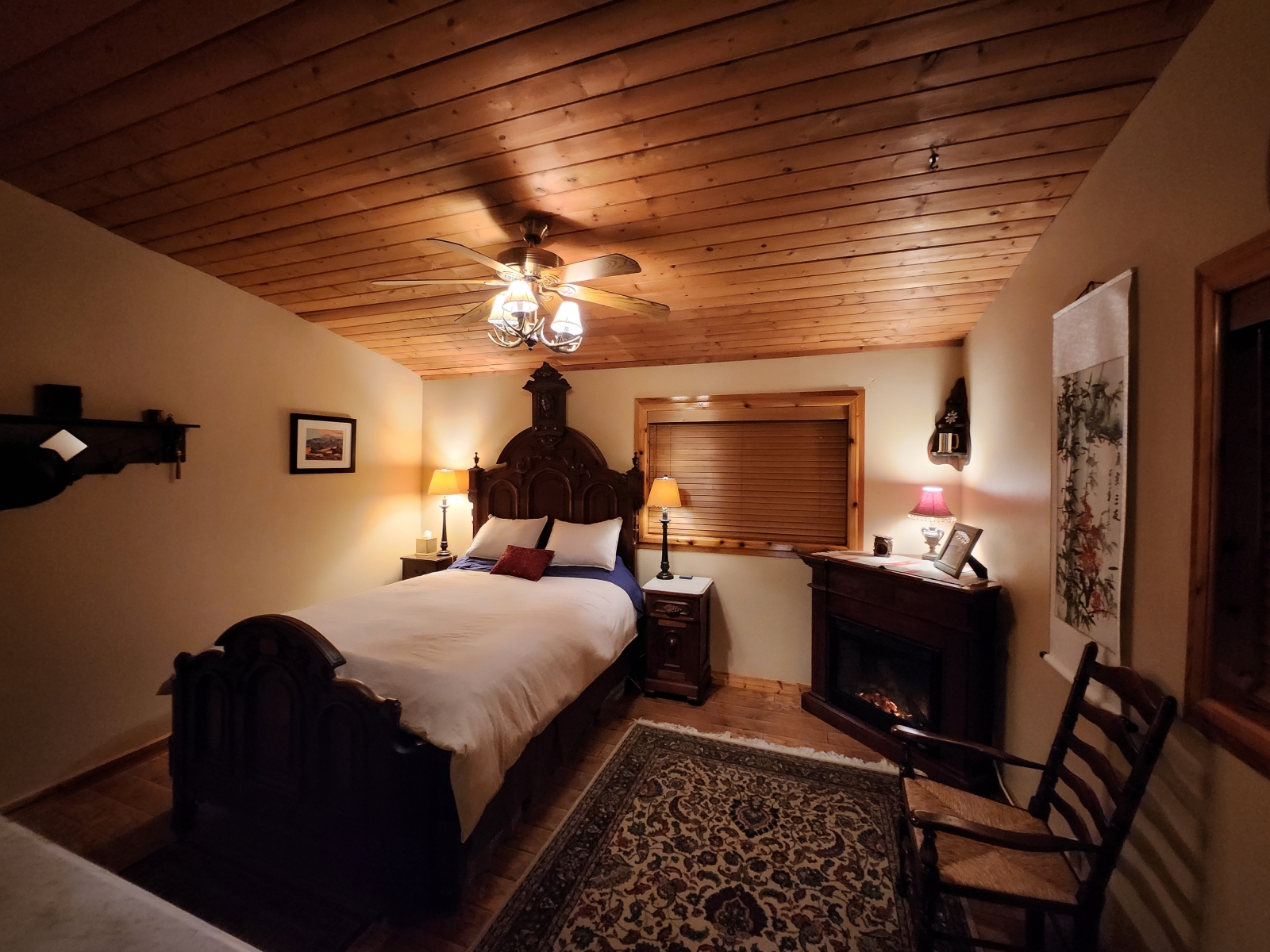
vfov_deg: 89.9
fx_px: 477
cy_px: 476
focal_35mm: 13
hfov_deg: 106.2
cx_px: 635
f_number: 2.2
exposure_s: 1/24
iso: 640
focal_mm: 1.7
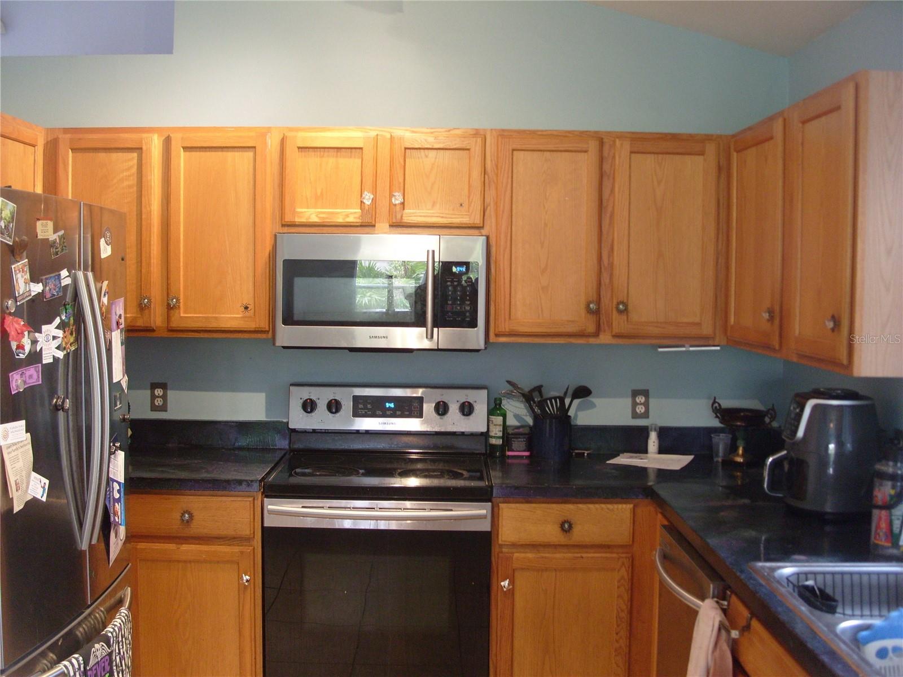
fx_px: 913
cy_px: 338
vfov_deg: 40.7
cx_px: 452
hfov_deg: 52.6
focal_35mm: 35
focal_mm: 7.8
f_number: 2.8
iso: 200
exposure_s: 1/20
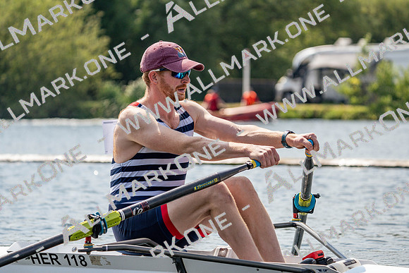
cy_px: 136
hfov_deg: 10.3
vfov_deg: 6.9
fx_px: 2273
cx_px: 204
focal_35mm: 200
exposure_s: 1/1600
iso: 250
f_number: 5.6
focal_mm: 200
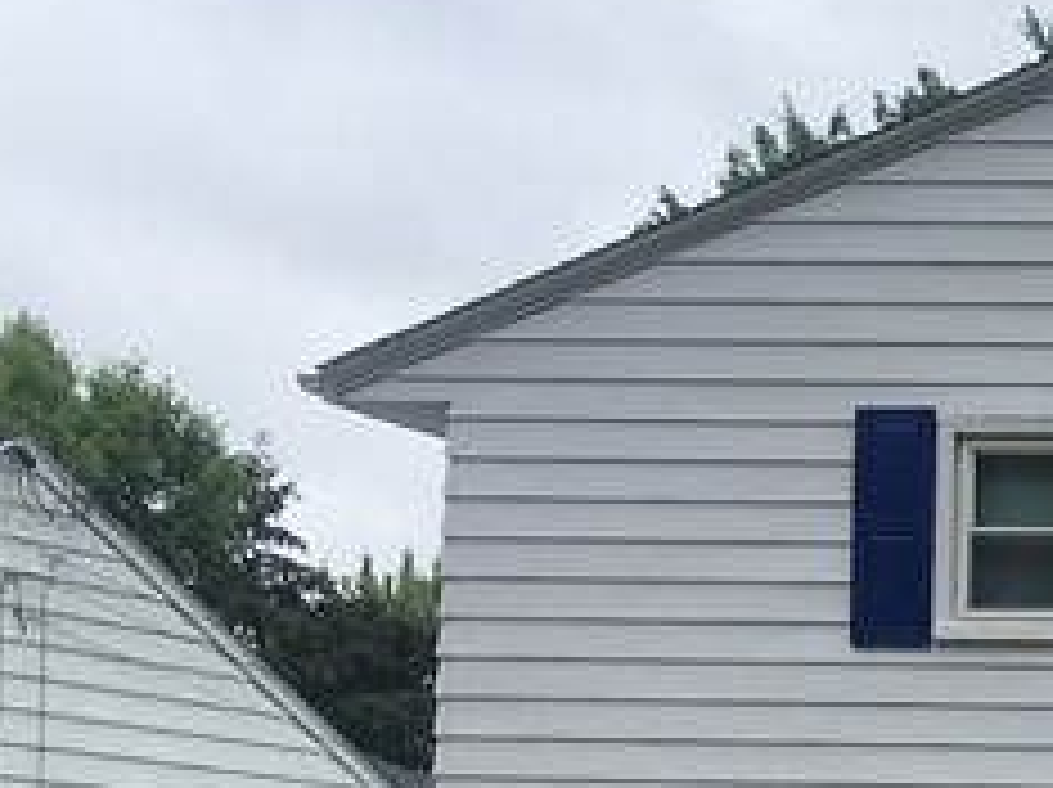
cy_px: 941
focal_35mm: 127
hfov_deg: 13.7
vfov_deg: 11.4
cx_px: 1958
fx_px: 3859
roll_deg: -1.5
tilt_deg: +2.3
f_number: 2.2
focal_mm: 4.15
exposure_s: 1/818
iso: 25
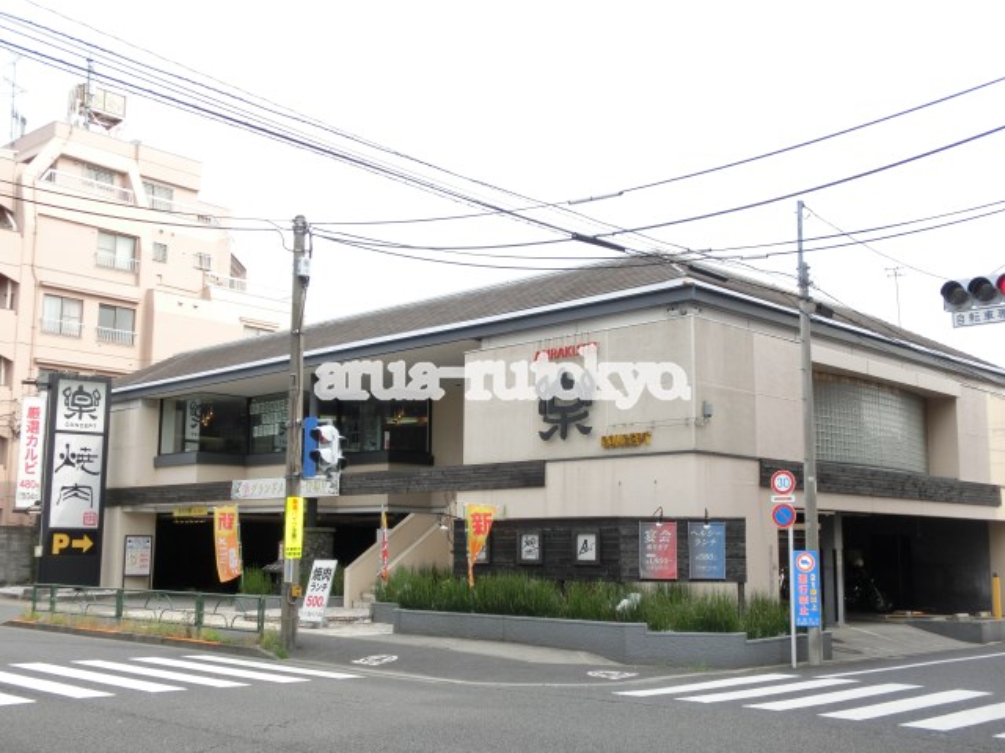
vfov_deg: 37.7
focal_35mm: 38
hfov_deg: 49.0
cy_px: 376
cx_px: 502
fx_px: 1103
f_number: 3.9
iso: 80
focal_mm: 6.67
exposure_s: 1/320
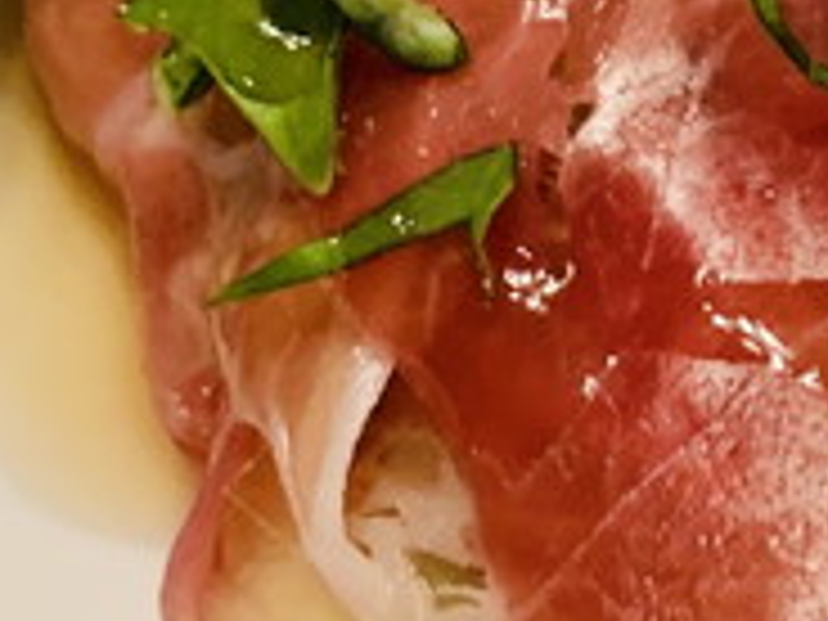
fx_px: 4066
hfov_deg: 10.9
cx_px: 1503
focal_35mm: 170
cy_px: 68
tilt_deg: -56.4
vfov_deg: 8.7
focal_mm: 4.25
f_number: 1.8
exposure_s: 1/60
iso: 160
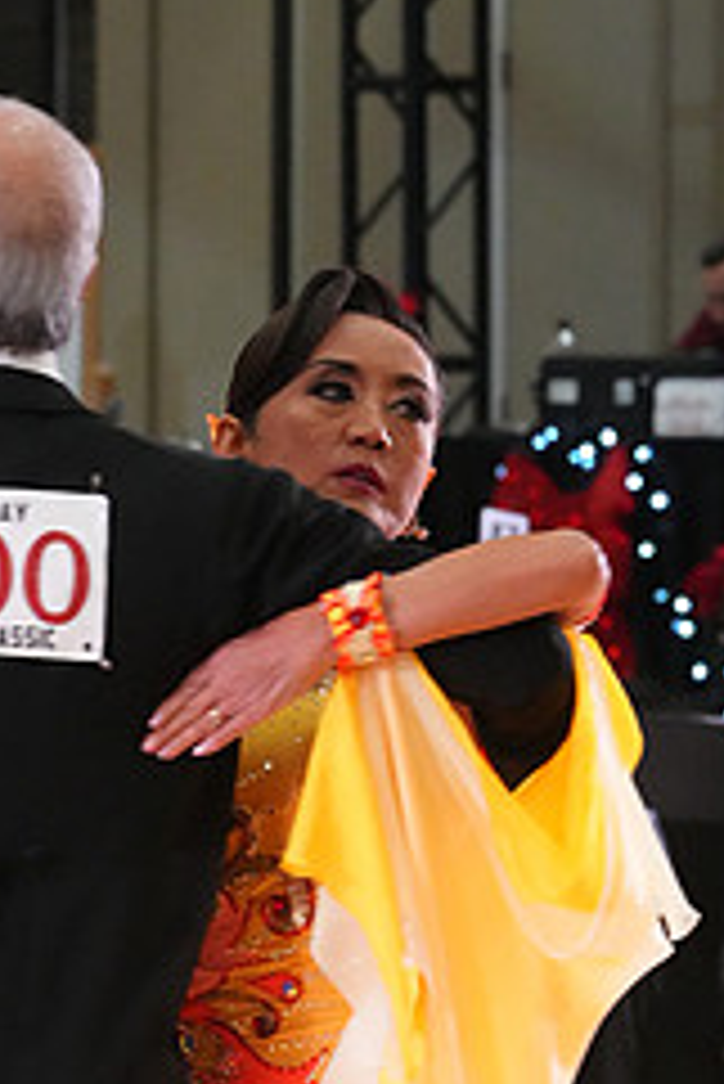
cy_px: 1291
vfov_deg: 4.7
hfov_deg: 3.2
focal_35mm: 433
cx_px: 25
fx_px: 13042
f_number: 10
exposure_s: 1/200
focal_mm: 180
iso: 10000
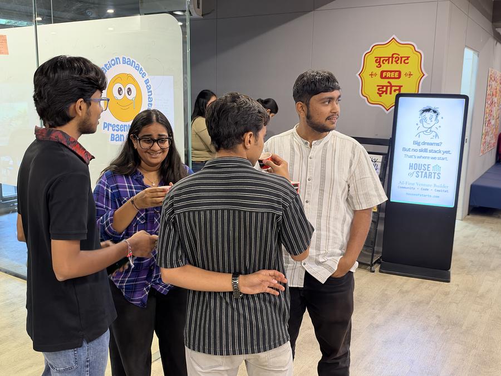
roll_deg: -0.4
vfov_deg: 42.9
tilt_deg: -10.8
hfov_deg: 55.4
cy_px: 188
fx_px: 478
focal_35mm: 33
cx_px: 250
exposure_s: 1/50
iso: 500
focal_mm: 6.93
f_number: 1.48
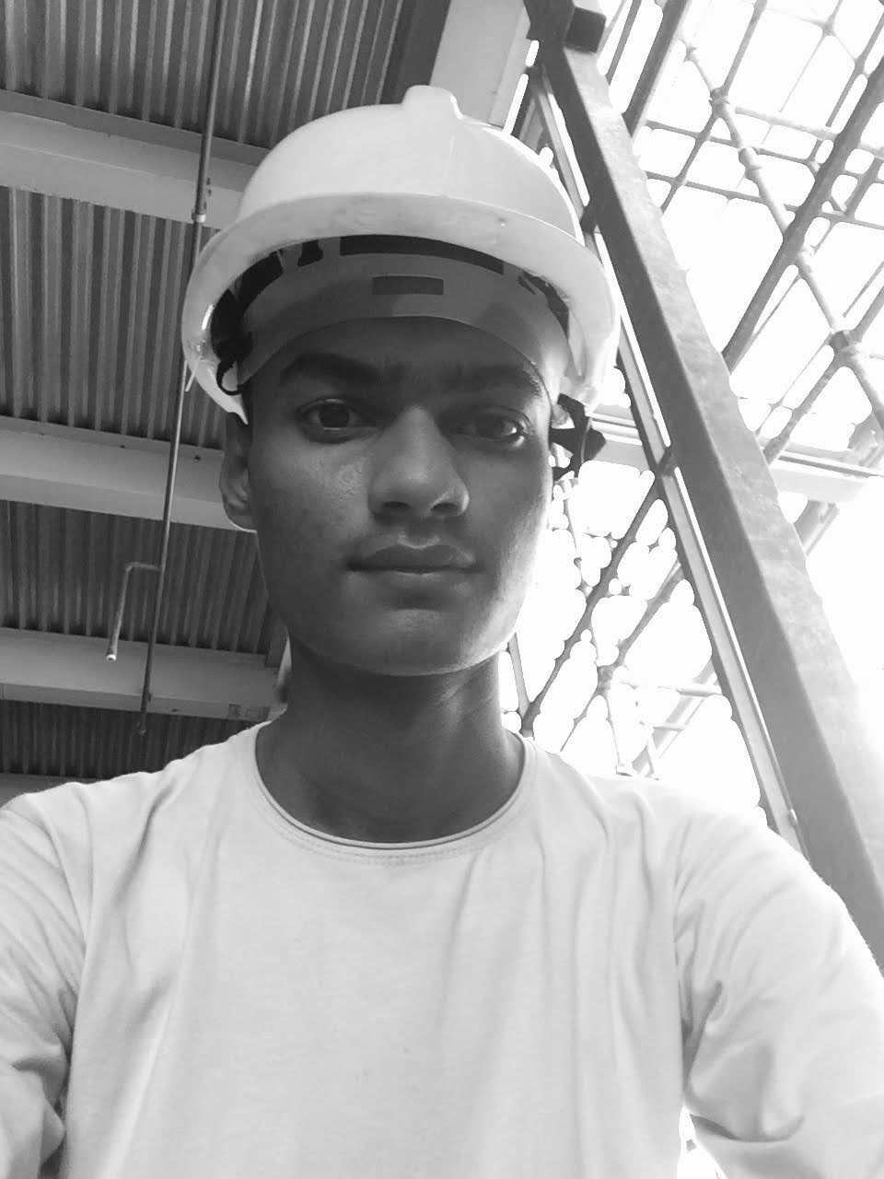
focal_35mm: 31
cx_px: 442
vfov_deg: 58.4
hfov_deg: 45.4
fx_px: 1056
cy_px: 590
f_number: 2.4
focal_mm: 2.15
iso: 50
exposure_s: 1/33
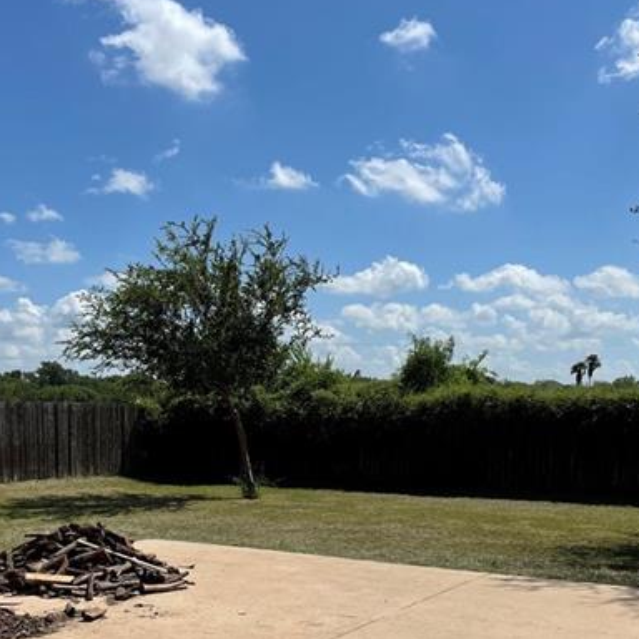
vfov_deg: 36.1
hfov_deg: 36.6
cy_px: 461
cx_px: 238
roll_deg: -0.5
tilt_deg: -2.9
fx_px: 961
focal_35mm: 46
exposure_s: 1/6897
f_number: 1.6
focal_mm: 4.2
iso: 32
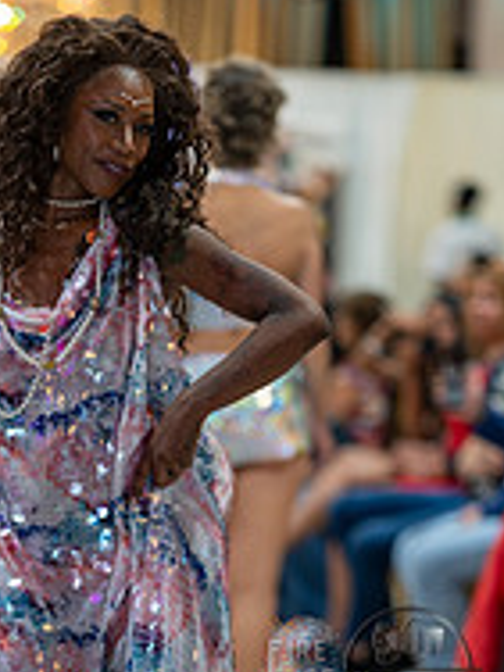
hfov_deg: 7.6
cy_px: 672
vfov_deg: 10.0
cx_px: 104
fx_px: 3805
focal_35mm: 196
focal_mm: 85
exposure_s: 1/160
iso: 160
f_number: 1.4
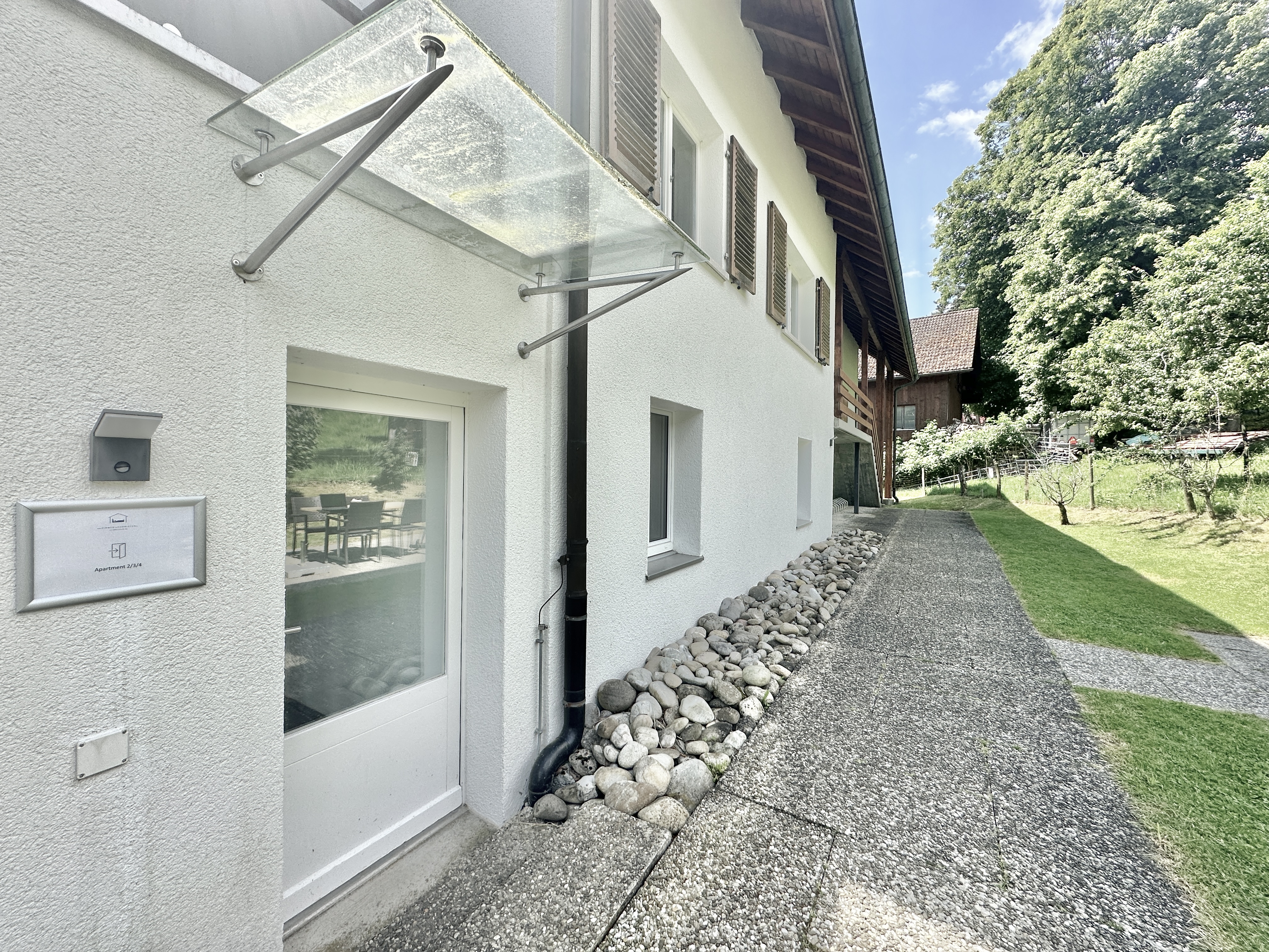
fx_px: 513
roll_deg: -0.5
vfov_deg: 85.7
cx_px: 634
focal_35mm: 14
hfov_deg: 102.1
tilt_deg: -0.5
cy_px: 476
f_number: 2.2
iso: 50
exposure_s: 1/917
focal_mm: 2.22
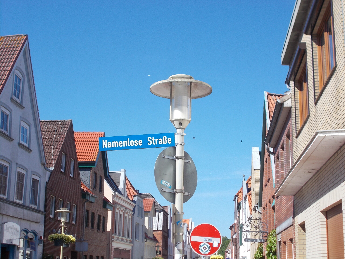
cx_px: 172
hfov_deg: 33.2
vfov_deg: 25.2
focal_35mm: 58
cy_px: 130
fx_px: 578
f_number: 4.9
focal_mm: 10.3
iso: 80
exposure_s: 1/400
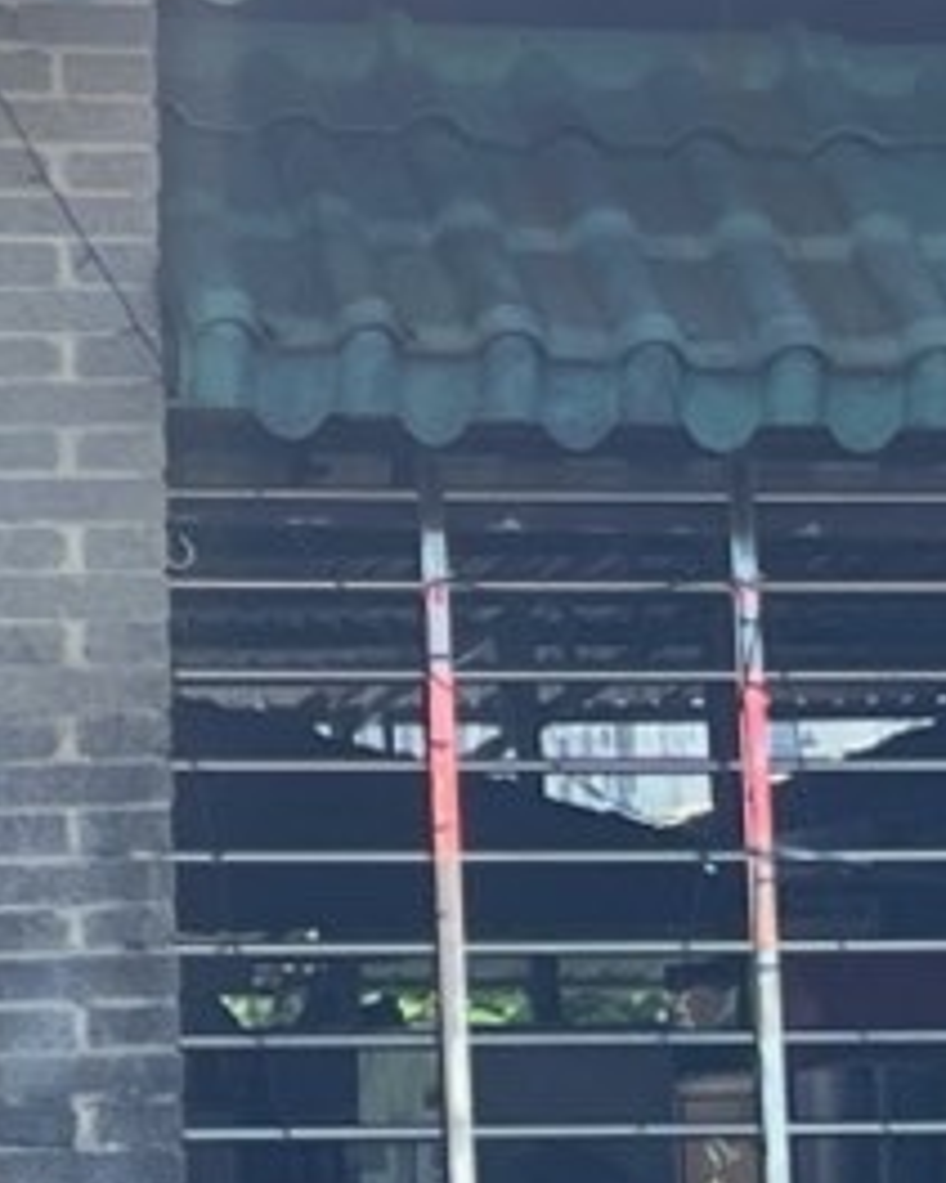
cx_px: -161
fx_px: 6898
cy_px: 592
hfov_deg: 7.8
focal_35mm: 197
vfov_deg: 9.8
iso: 50
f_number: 1.5
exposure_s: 1/2299
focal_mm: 5.7
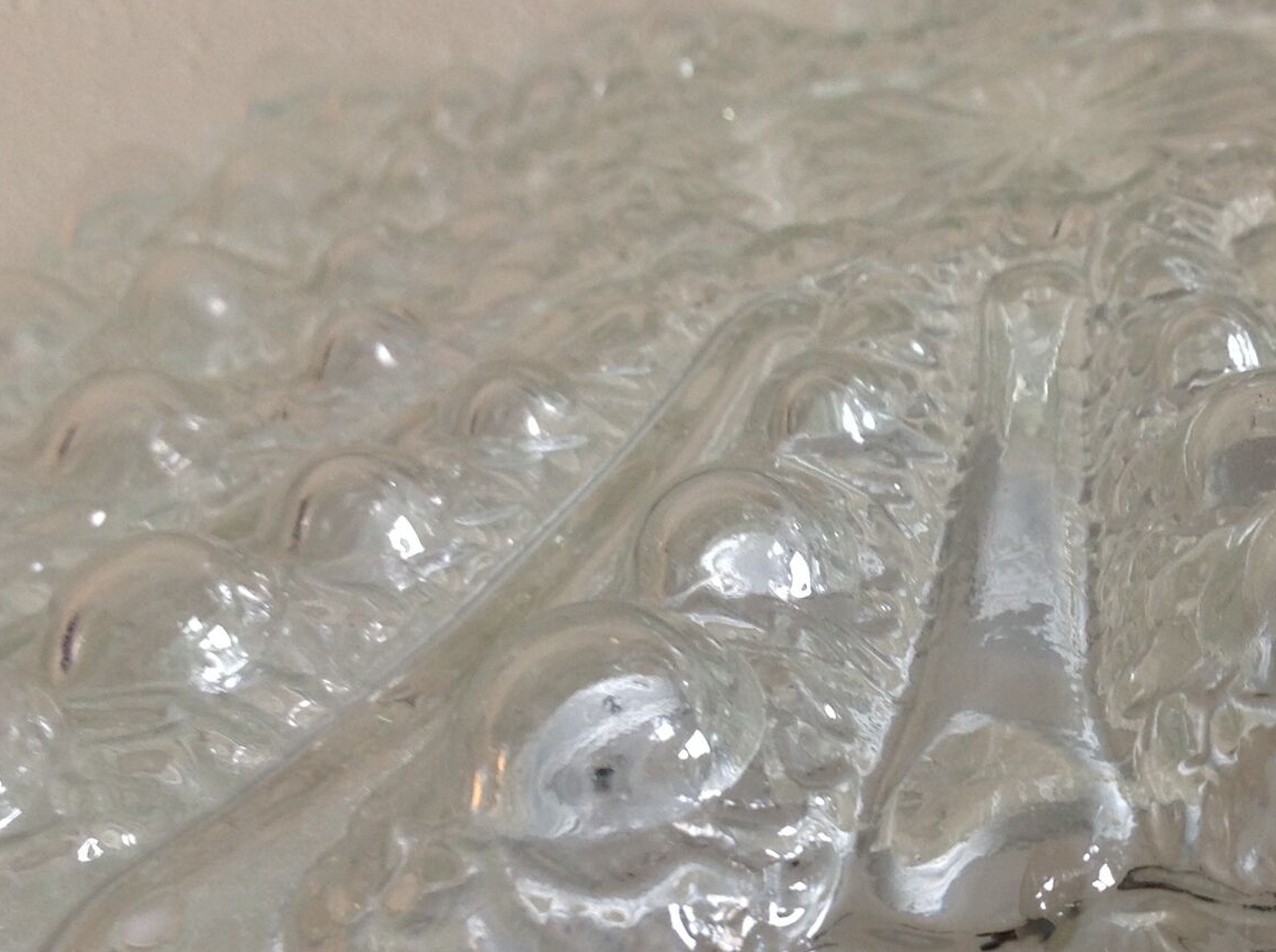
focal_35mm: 61
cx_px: 1010
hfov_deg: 31.0
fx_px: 2245
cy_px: 568
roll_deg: +9.5
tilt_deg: -26.1
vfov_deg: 23.9
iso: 50
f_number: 2.4
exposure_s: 1/15
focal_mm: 4.28
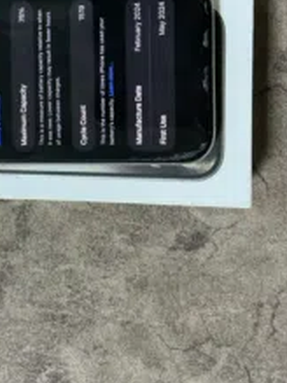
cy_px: 110
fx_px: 586
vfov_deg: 35.6
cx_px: 40
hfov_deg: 26.7
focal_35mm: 53
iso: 320
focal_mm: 3
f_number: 1.8
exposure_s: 1/40
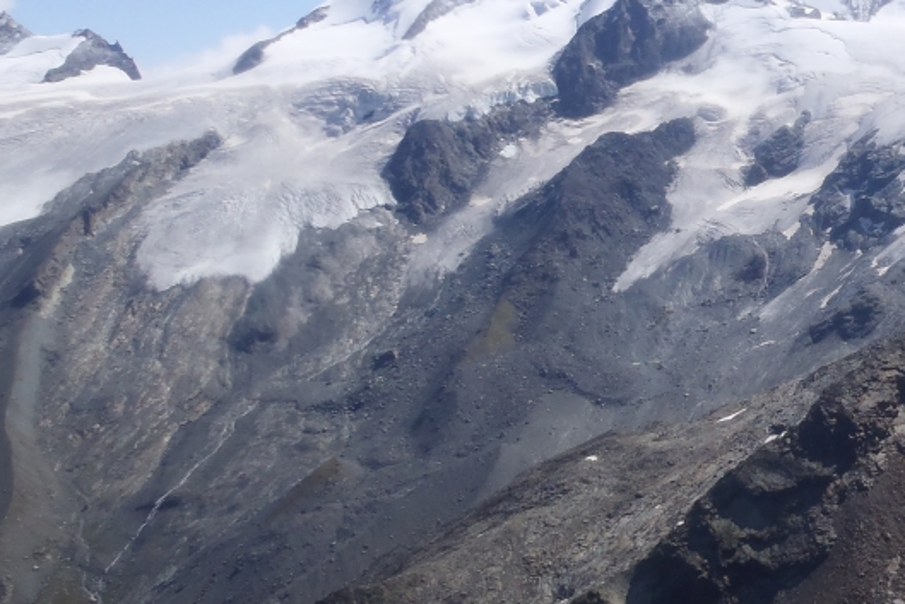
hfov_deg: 31.9
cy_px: 240
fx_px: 1484
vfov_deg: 23.0
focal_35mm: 59
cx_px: 859
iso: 80
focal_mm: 5
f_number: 5.6
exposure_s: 1/500
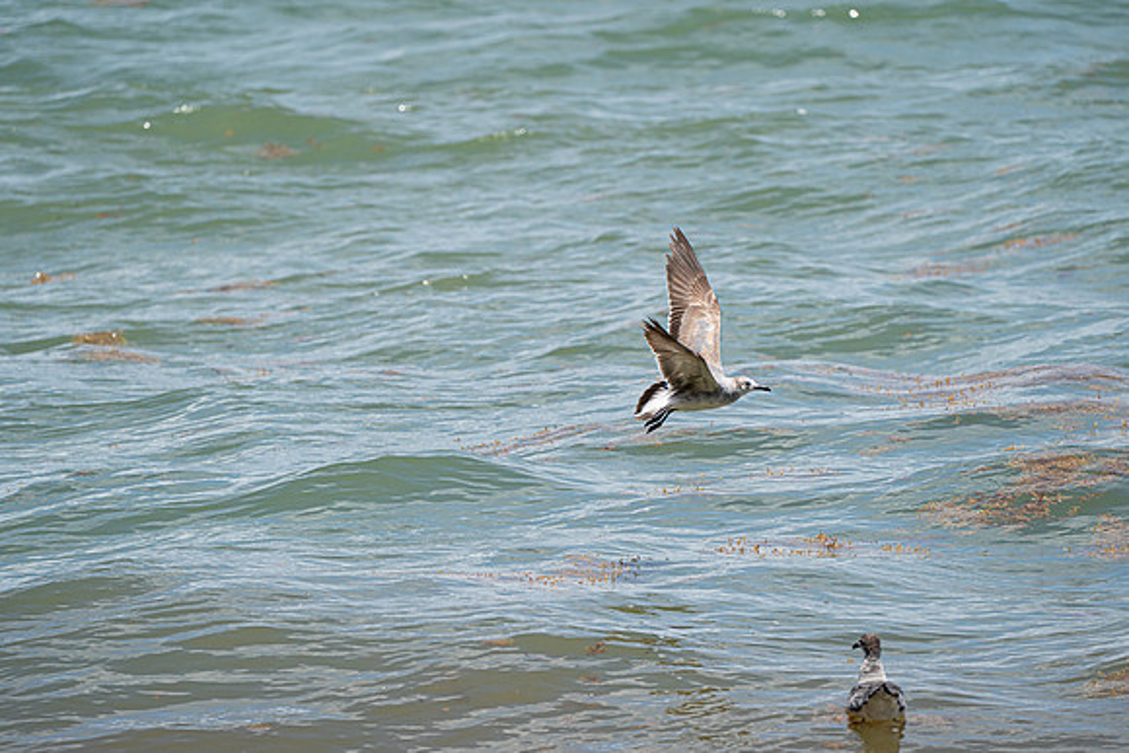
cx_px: 564
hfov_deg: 5.2
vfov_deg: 3.4
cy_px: 376
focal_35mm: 400
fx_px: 12547
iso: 640
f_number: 10
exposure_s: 1/1250
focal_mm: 400
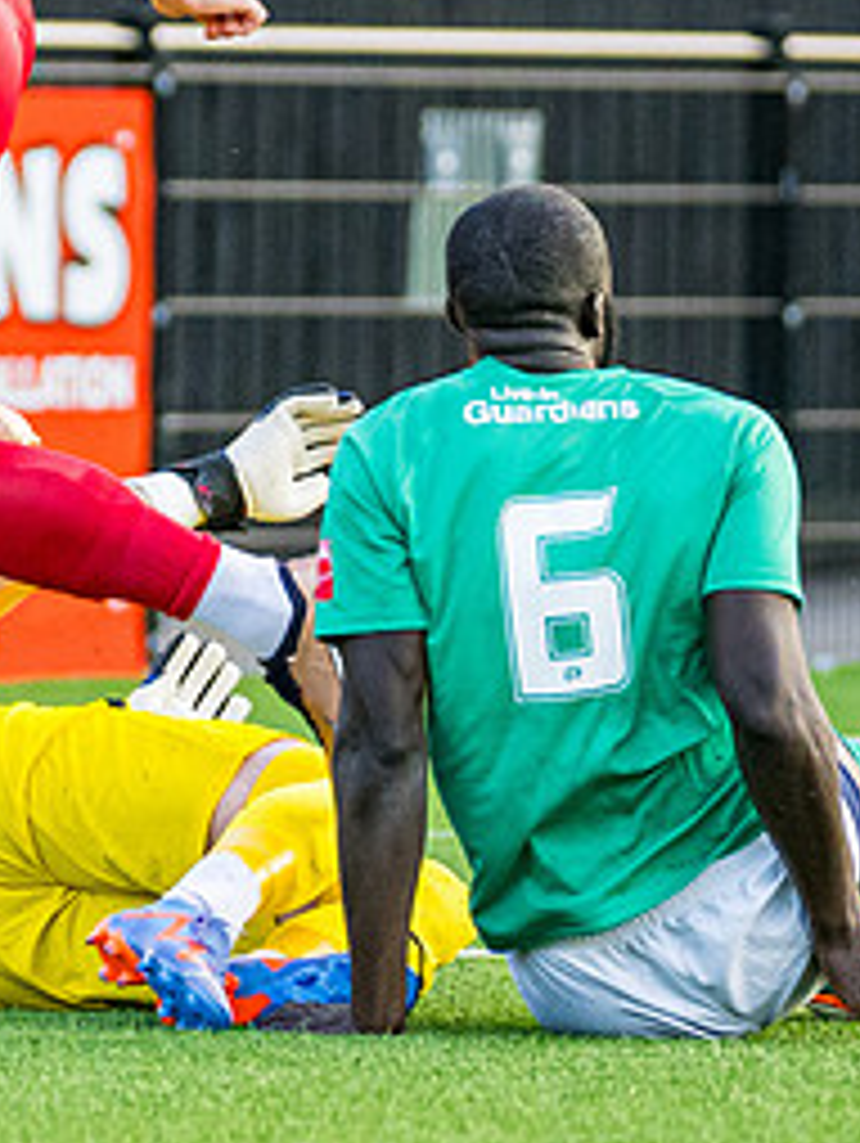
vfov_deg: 1.9
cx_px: -288
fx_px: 35087
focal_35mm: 1061
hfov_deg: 1.4
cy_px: 234
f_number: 2.8
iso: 1250
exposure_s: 1/1000
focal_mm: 210
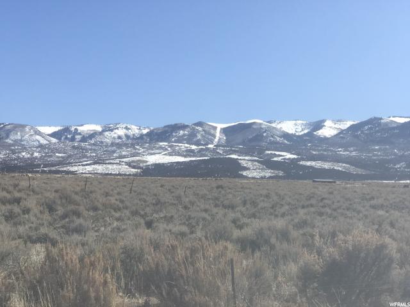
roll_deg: +1.1
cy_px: 154
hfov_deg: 33.8
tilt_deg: +3.3
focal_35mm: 57
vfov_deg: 25.7
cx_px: 205
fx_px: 675
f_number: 2.8
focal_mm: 6.6
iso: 20
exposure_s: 1/1473
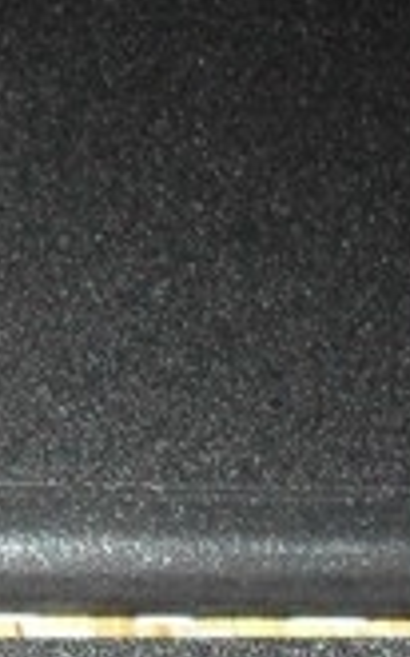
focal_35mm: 180
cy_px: 394
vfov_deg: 11.6
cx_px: -868
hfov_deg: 6.6
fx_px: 3221
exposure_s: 1/45
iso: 200
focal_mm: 6.3
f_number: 3.2
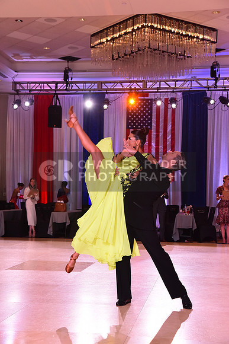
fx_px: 524
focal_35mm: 55
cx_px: 114
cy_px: 172
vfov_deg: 36.2
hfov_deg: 24.6
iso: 2500
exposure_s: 1/250
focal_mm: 55
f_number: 6.3
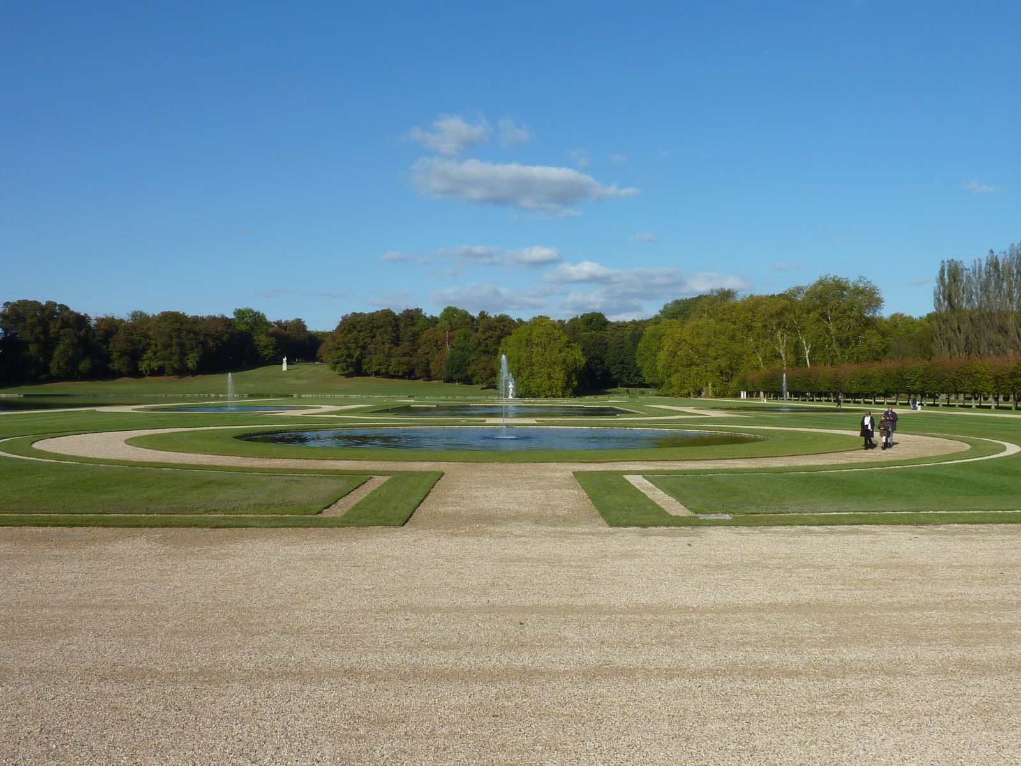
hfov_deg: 55.4
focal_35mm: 33
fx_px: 973
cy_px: 383
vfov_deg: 42.9
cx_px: 510
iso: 80
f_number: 5.6
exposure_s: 1/500
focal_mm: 4.1
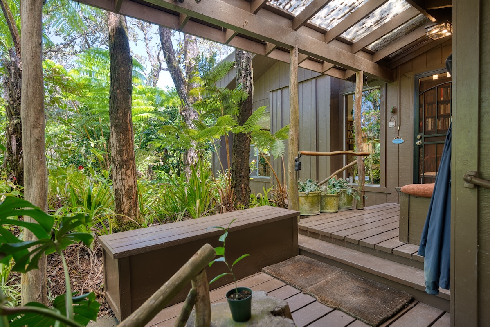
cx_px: 245
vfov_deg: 62.7
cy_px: 164
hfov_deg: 84.8
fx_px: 268
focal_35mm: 20
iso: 50
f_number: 4
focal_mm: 19.7
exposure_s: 1/20
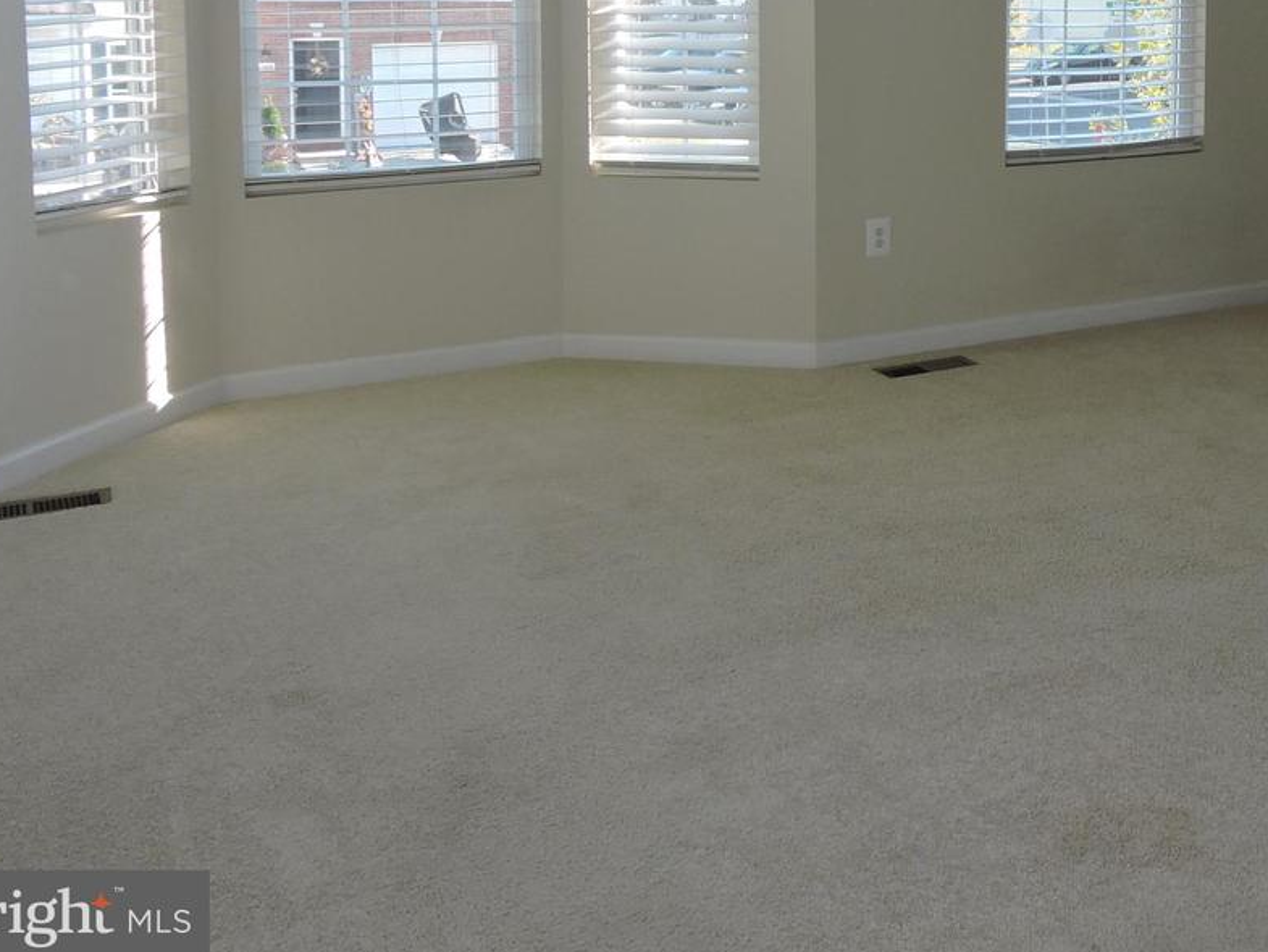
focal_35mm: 44
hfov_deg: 40.4
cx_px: 1089
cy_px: 91
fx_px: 1612
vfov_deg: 31.3
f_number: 3.3
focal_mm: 4.3
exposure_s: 1/80
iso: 100
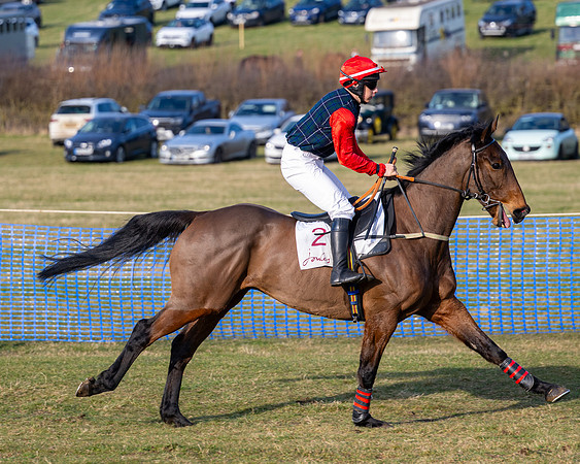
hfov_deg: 9.4
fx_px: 3541
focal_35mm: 206
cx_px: 248
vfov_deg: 7.5
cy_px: 231
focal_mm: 120
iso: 125
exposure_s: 1/1250
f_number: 2.8
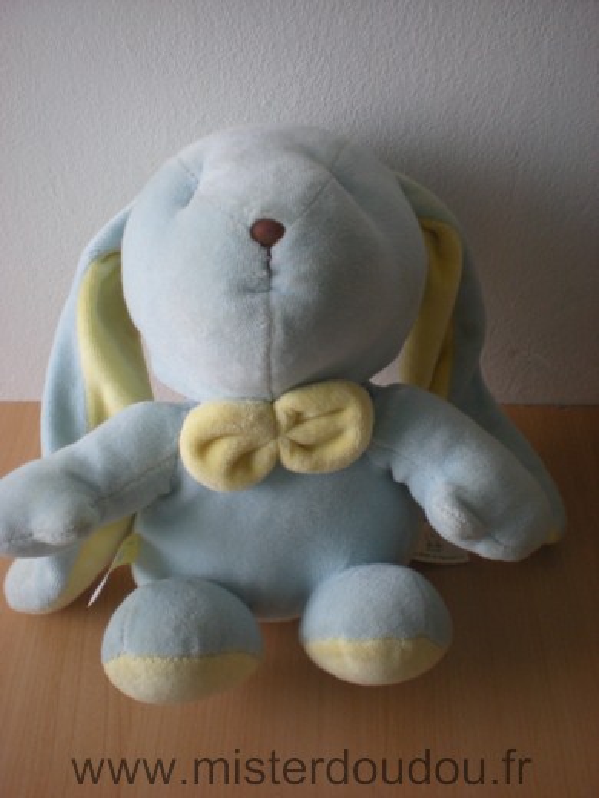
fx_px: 877
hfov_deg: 37.7
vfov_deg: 49.0
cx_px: 300
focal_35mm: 38
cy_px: 399
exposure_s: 1/62.2
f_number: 3.1
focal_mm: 6.3
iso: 155
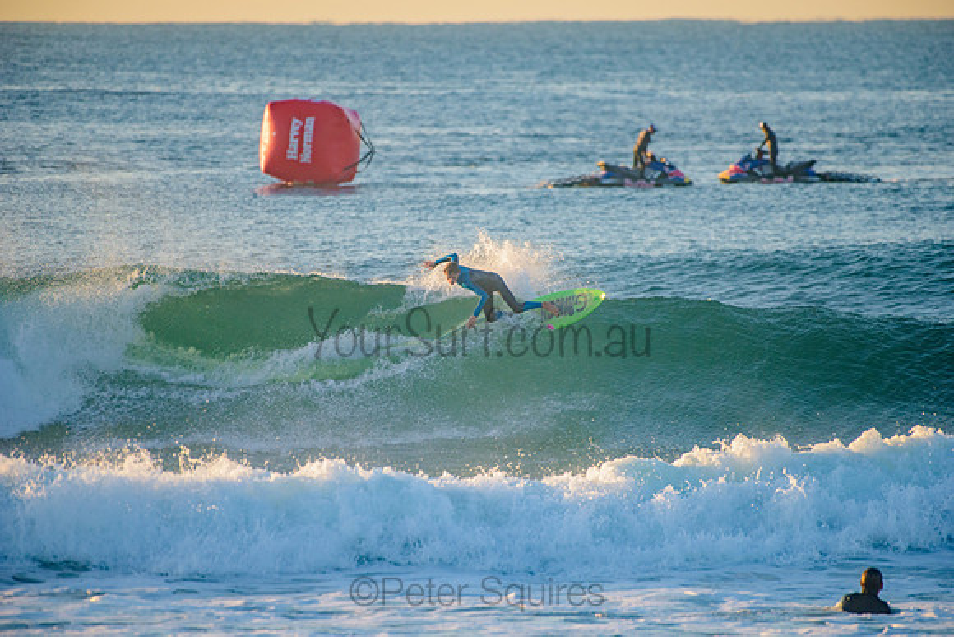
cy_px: 318
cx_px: 477
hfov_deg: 4.1
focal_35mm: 500
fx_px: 13252
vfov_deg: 2.8
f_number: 5.6
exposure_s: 1/1250
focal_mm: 500
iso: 500
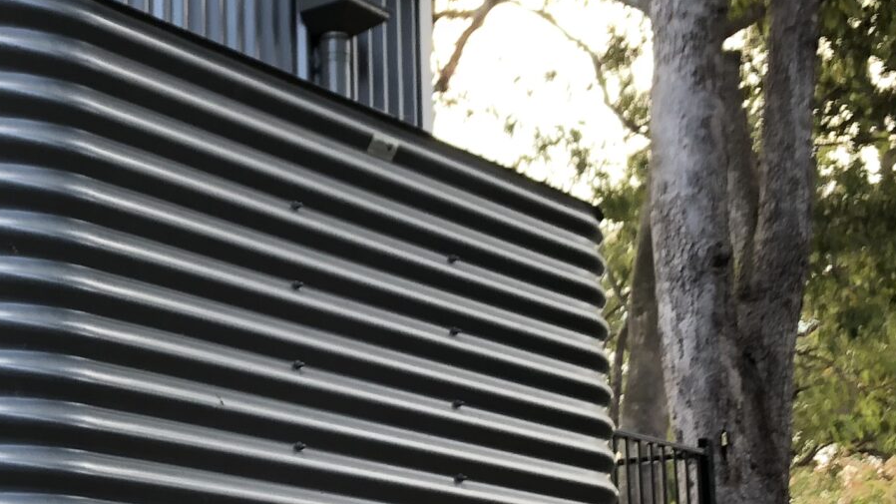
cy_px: 361
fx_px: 2067
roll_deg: +0.0
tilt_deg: +11.6
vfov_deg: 13.9
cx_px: 96
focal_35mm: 87
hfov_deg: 23.8
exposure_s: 1/120
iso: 80
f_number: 1.8
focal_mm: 3.99
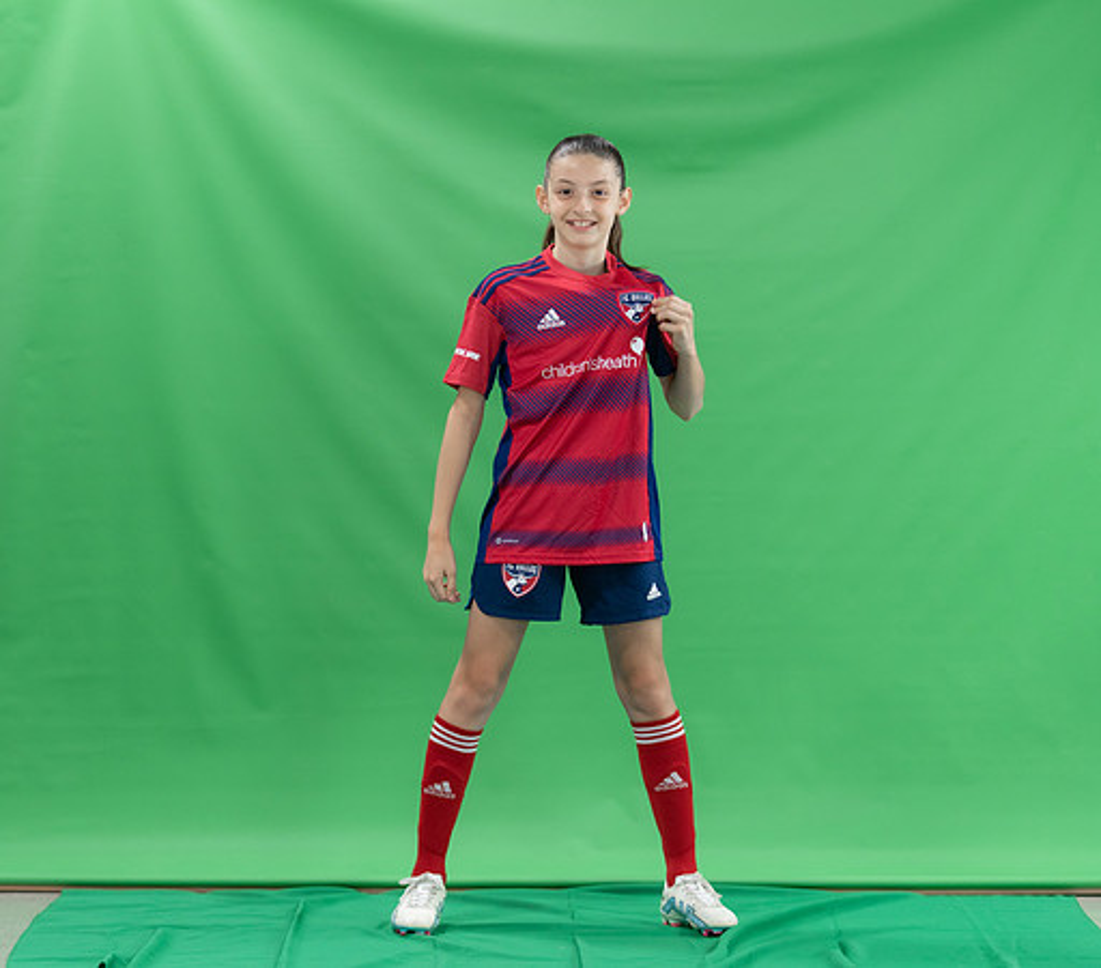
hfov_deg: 20.4
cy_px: 478
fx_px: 3061
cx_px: 552
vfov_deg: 18.0
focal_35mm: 90
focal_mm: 70
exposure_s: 1/250
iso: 1000
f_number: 2.8
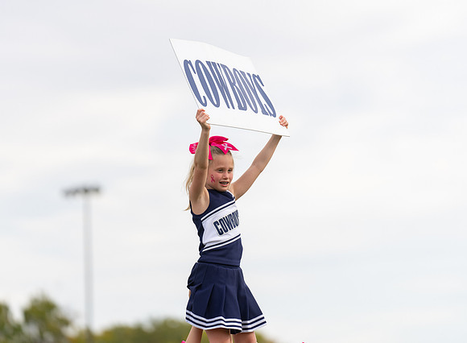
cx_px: 193
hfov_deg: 8.8
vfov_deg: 6.4
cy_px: 160
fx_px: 3049
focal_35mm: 228
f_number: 2.8
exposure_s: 1/1250
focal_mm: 200
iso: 160
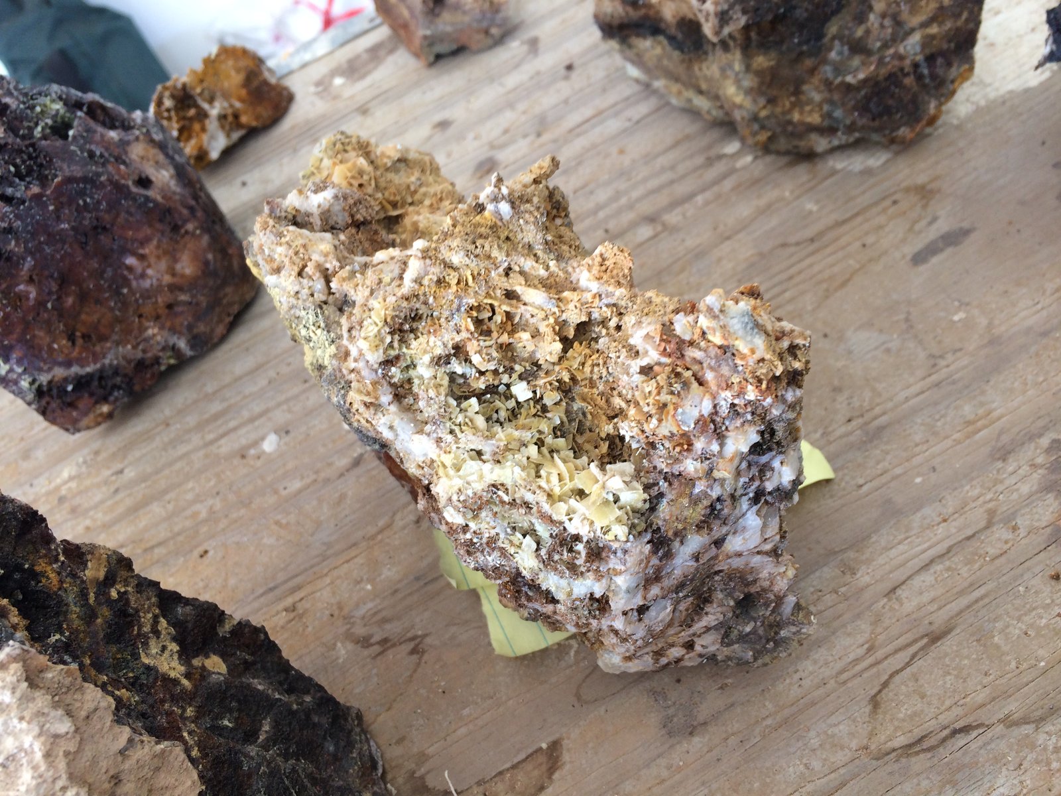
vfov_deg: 48.2
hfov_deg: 61.7
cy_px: 398
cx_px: 530
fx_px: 889
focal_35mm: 29
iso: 50
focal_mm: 4.15
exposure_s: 1/30
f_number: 2.2
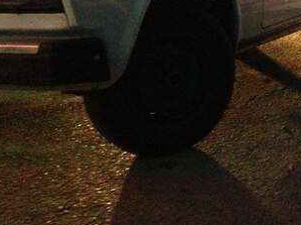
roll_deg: -0.4
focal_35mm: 72
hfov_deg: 26.1
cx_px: 275
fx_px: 626
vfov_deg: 19.6
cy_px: -15
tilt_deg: -0.1
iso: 800
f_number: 2.4
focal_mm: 4.12
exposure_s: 1/17
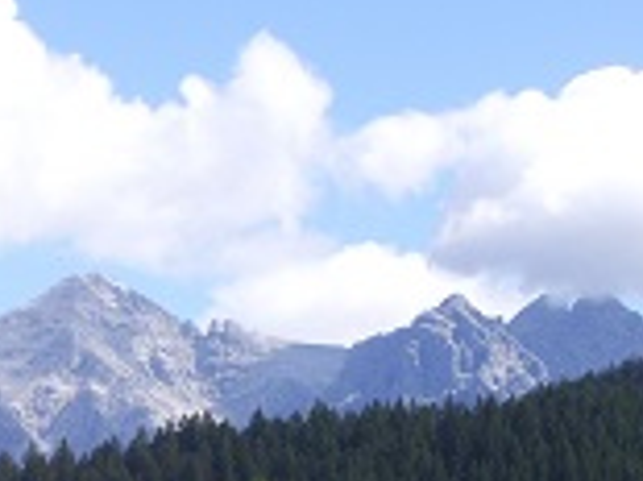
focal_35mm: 197
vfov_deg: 7.5
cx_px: 75
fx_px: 3656
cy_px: 500
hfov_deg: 10.0
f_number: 4.3
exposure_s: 1/500
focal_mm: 14.3
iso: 80
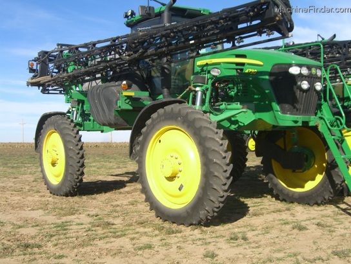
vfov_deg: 31.5
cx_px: 176
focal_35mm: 46
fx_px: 466
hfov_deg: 41.2
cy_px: 132
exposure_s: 1/500
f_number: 4.4
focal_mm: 9.5
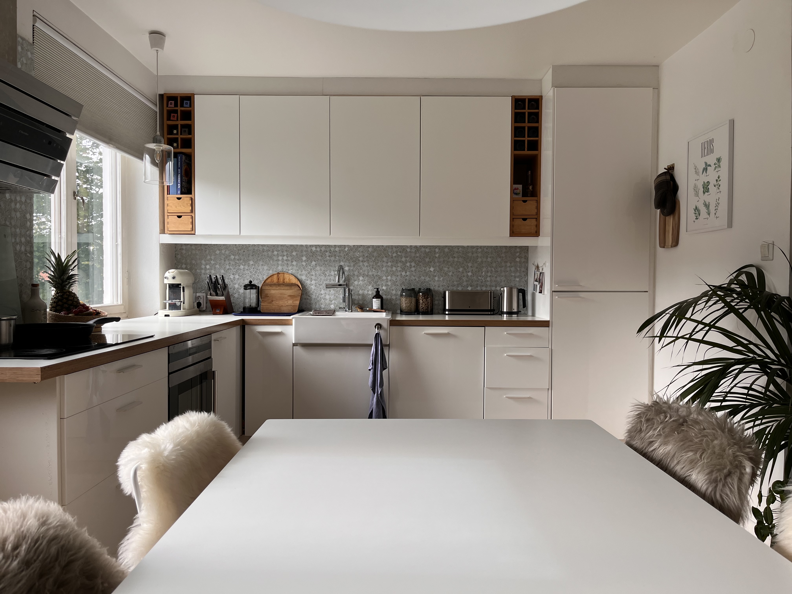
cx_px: 396
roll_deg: +0.1
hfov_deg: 67.3
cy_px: 297
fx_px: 595
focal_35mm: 26
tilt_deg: -2.0
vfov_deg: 53.1
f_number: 1.6
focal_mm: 5.1
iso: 50
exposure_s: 1/483
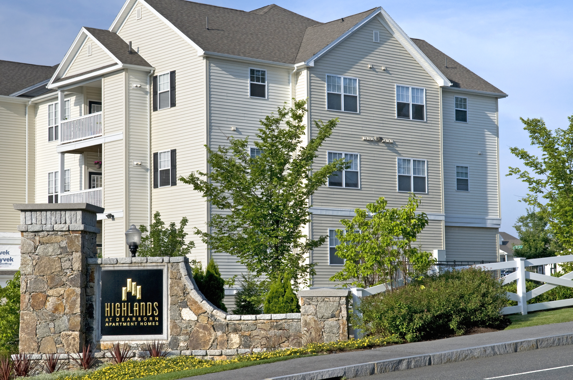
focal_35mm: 75
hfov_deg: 27.0
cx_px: 286
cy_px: 190
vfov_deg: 18.1
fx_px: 1192
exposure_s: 1/500
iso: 200
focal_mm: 50
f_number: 9
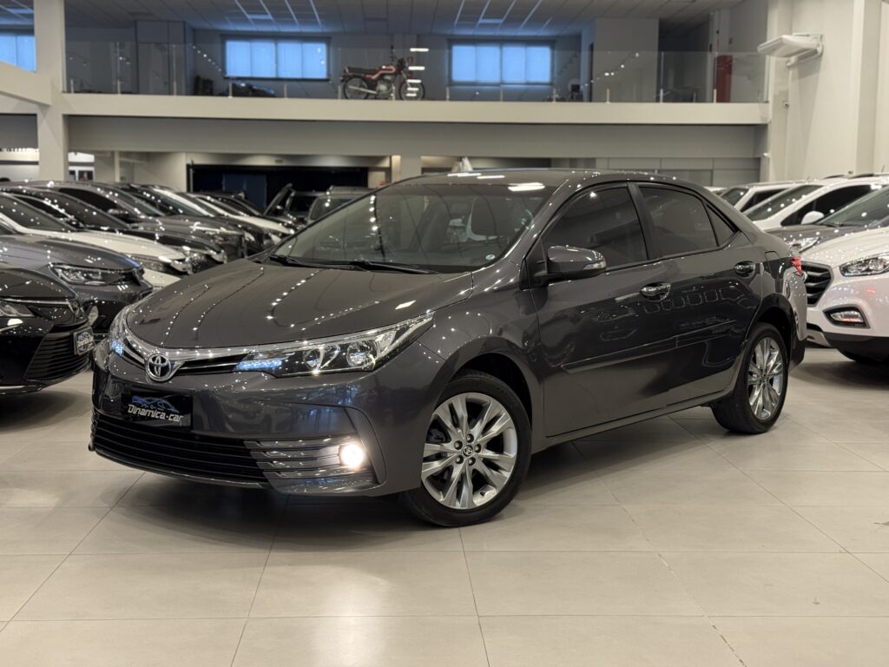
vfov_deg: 30.3
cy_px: 334
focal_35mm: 48
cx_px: 444
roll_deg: -0.8
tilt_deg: -5.5
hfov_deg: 39.7
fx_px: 1233
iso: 250
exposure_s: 1/60
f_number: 1.78
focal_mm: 6.76
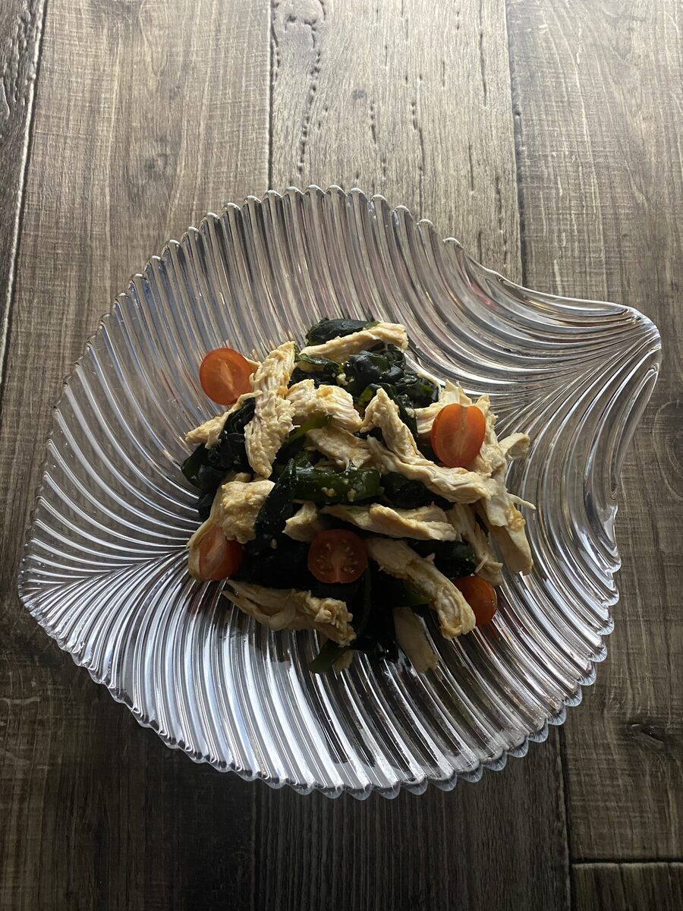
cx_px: 342
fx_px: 684
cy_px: 456
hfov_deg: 53.1
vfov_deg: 67.3
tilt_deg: -76.5
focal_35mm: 26
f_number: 1.8
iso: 500
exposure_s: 1/40
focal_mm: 4.25
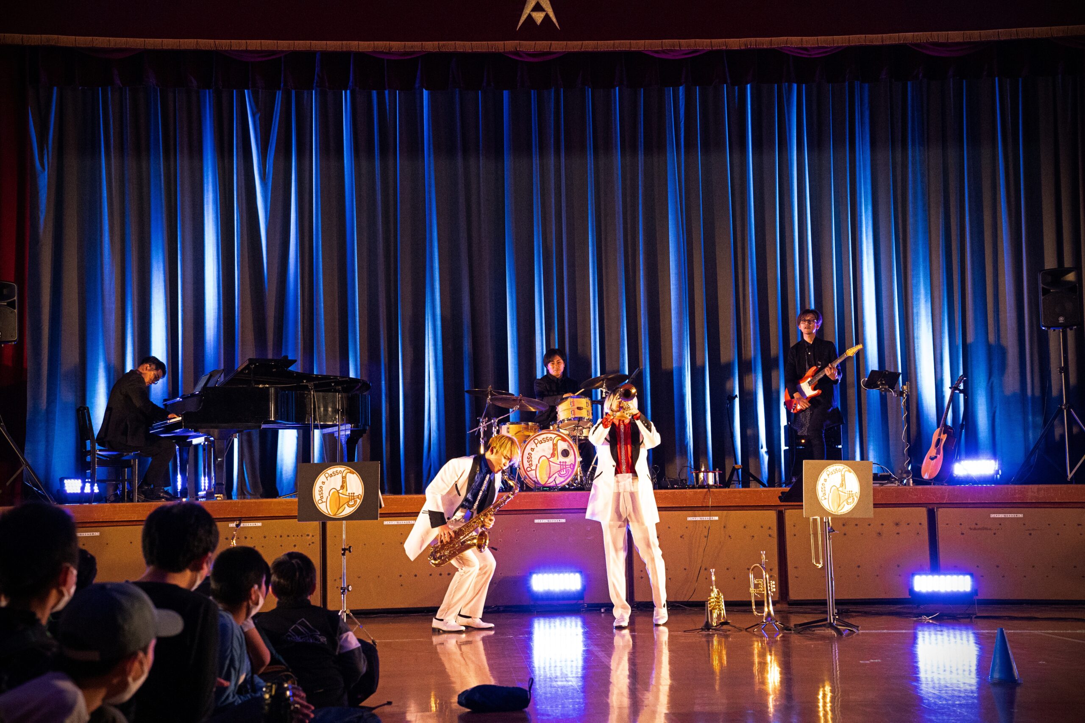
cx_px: 542
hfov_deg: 33.9
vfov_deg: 23.0
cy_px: 362
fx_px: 1778
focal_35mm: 59
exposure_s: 1/250
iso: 12800
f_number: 5.6
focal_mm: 59
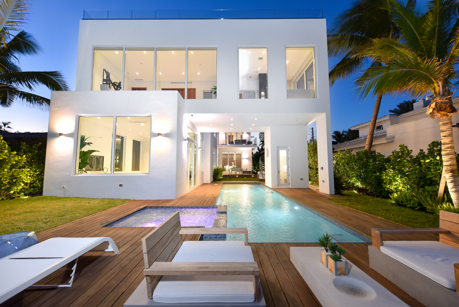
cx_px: 230
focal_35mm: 14
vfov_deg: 81.3
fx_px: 179
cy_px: 154
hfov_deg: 104.2
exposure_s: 1/6
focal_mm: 14
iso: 125
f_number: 3.5
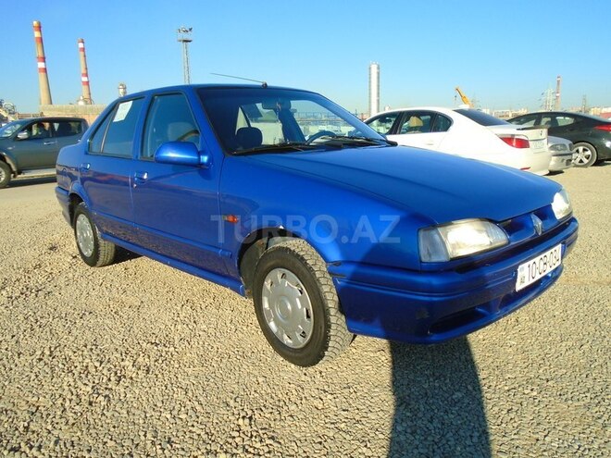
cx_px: 306
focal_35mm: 26
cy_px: 229
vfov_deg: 53.1
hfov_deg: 67.3
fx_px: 459
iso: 100
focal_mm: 4.6
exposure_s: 1/160
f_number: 8
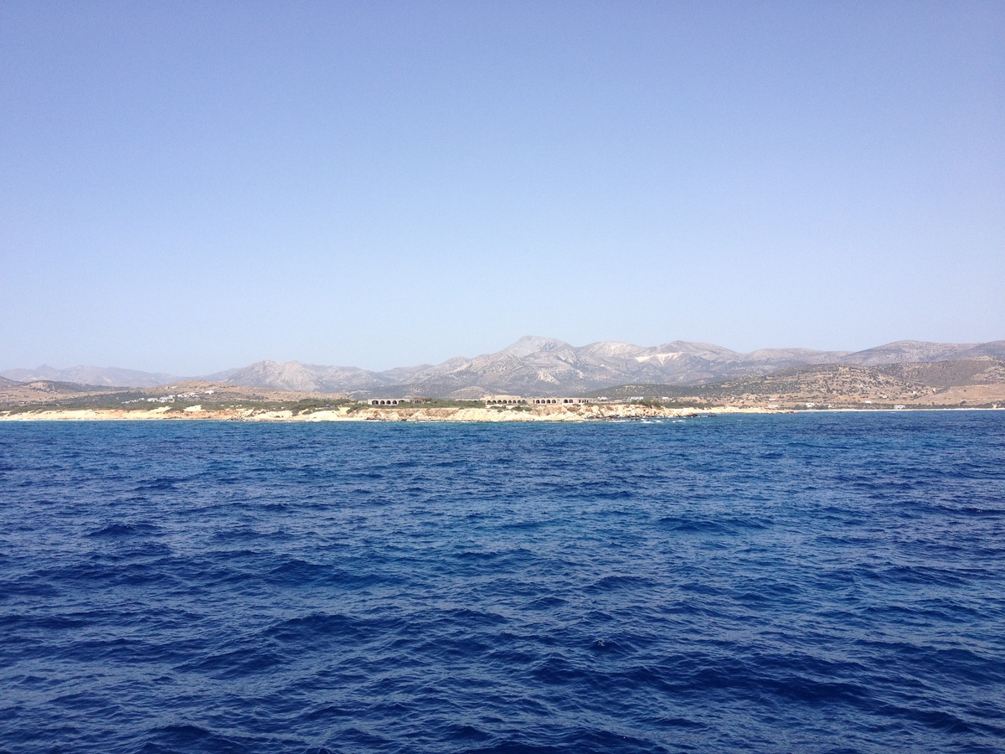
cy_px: 377
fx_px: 1016
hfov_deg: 52.6
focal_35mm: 35
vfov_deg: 40.7
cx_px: 502
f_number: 2.4
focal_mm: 4.28
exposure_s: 1/1672
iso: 50
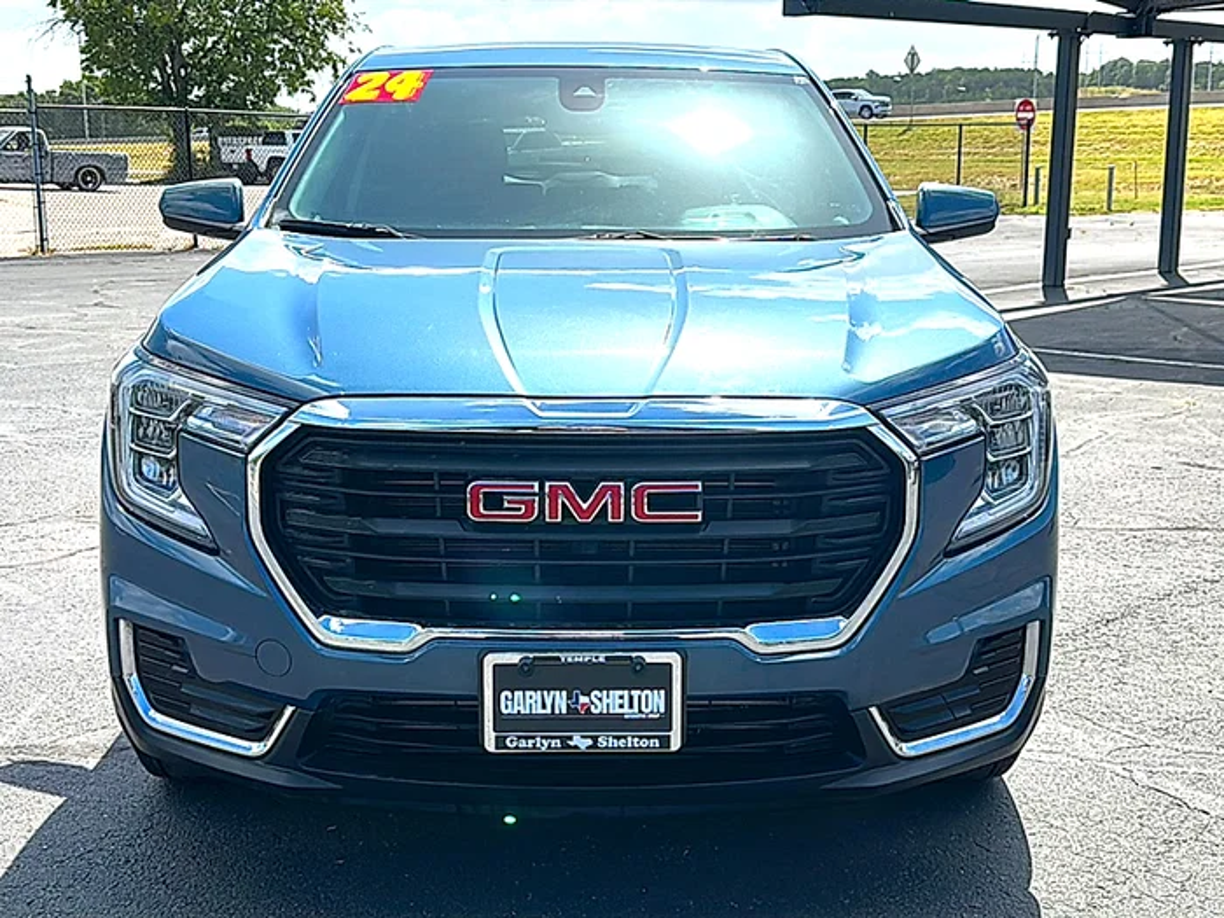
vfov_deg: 37.7
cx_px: 612
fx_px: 1344
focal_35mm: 38
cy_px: 459
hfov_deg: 49.0
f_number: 1.78
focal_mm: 6.86
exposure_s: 1/3891
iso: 80
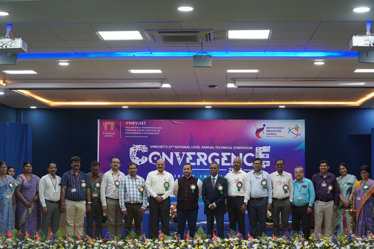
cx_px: 187
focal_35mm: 70
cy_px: 124
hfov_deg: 28.8
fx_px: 727
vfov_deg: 19.5
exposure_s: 1/160
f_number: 4
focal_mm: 70
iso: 2000
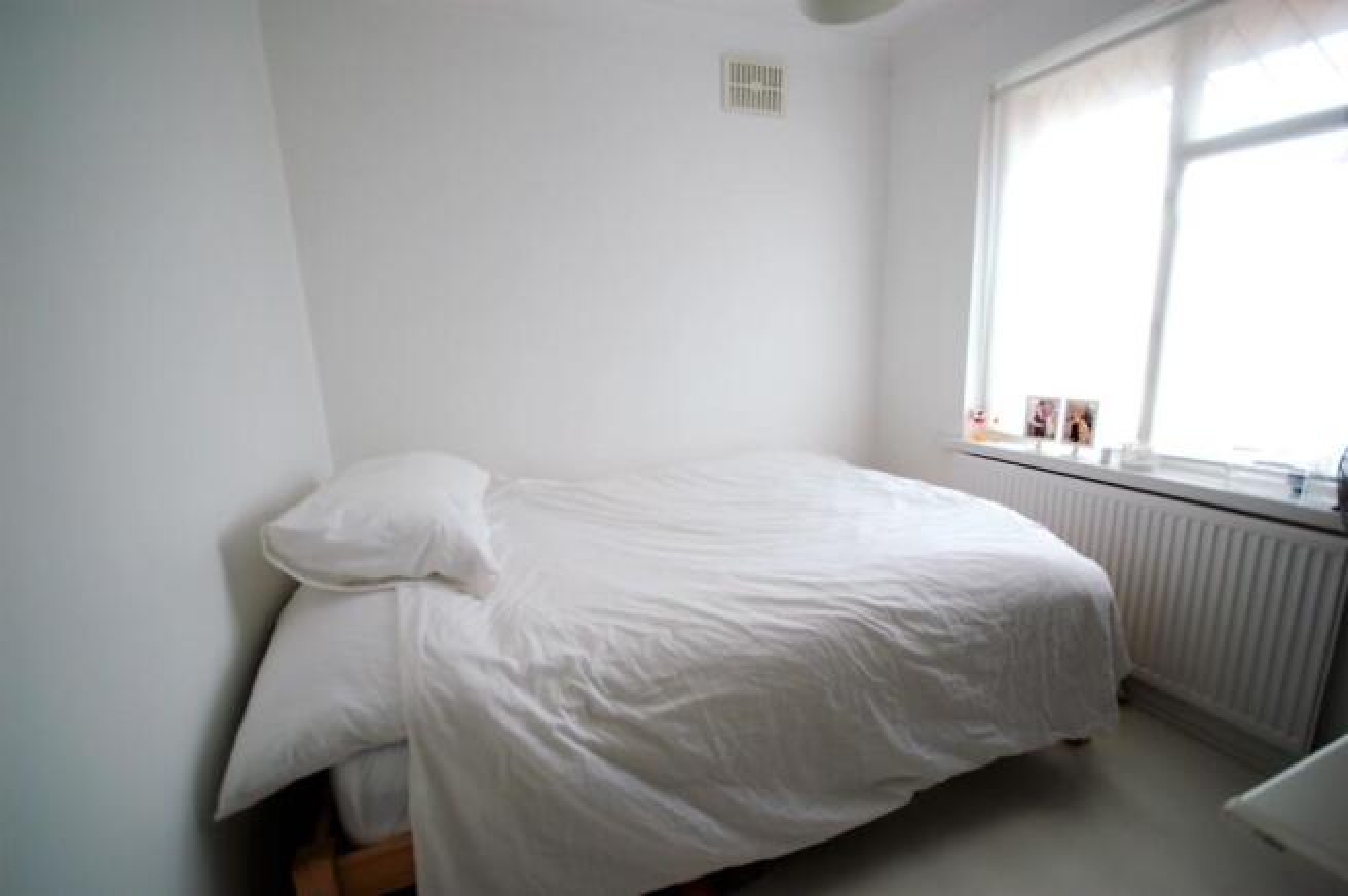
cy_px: 448
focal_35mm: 15
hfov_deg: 100.4
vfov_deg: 77.2
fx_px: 561
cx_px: 674
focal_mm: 10
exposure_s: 1/60
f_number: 4
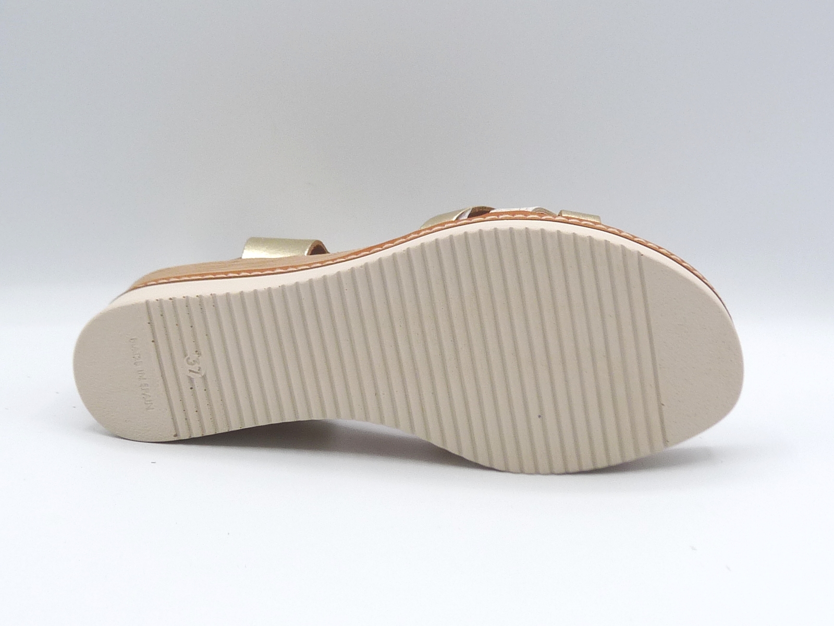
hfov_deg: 36.2
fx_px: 1277
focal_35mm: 53
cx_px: 417
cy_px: 313
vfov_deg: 27.5
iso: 100
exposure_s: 1/250
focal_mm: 5.4
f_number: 4.5
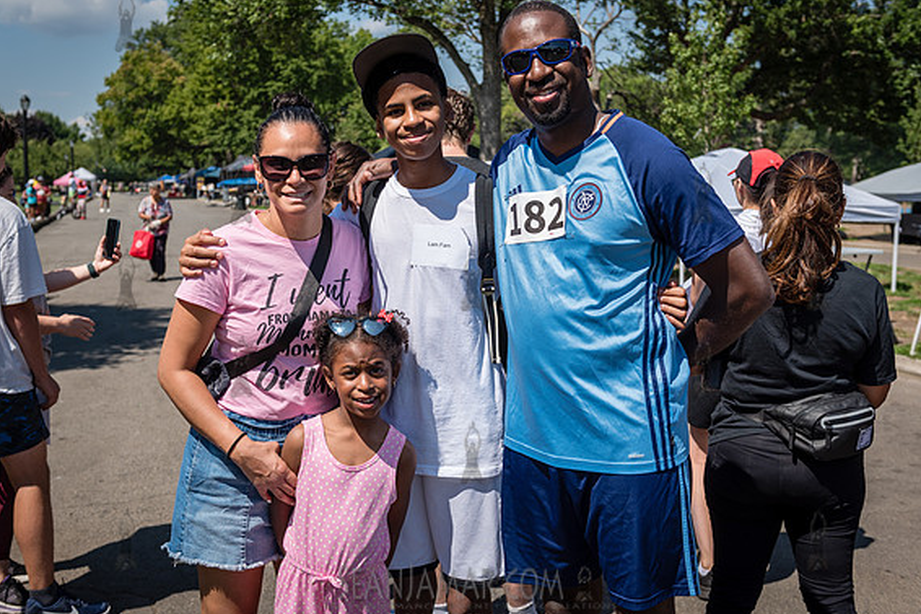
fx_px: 1100
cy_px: 275
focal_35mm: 43
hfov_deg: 45.4
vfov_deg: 31.1
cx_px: 411
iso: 200
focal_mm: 36
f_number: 4
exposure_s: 1/2000
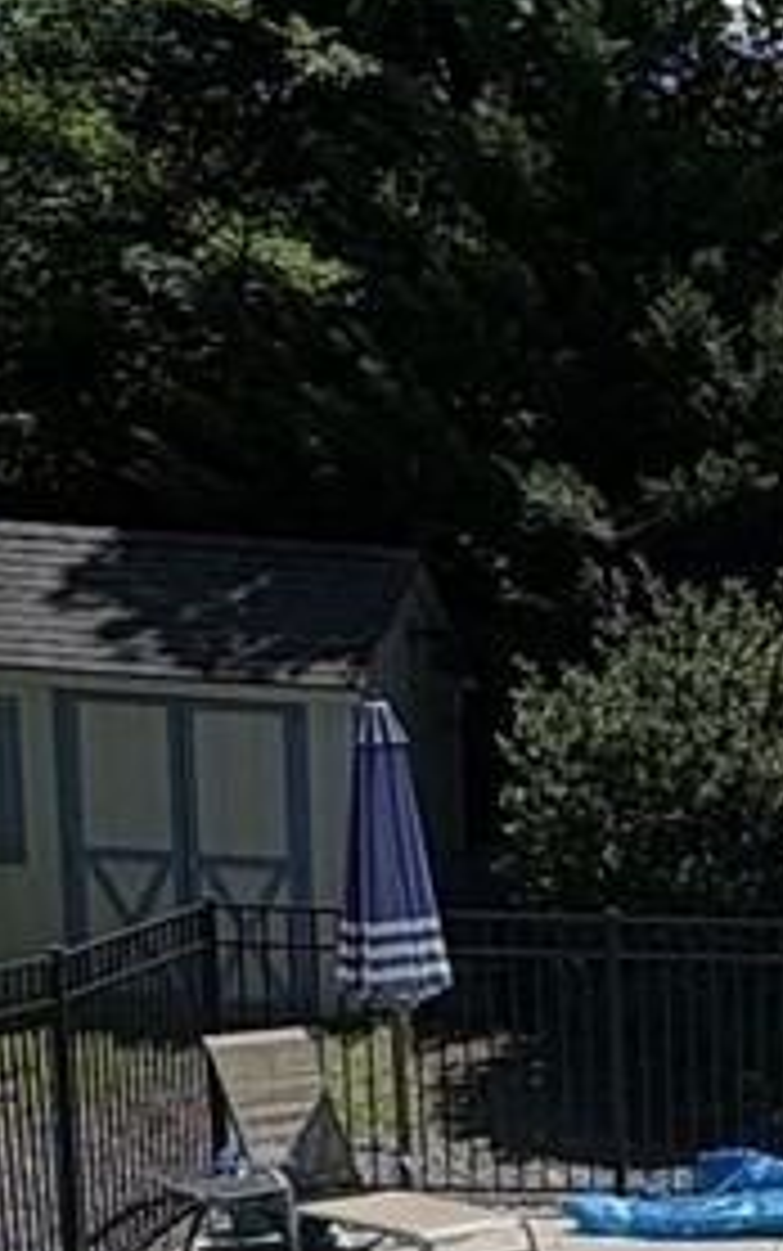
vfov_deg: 24.3
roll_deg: -2.4
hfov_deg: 13.5
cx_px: 1606
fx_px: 2797
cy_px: 1174
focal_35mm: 82
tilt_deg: -8.7
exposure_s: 1/2342
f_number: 2.2
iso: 50
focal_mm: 2.22
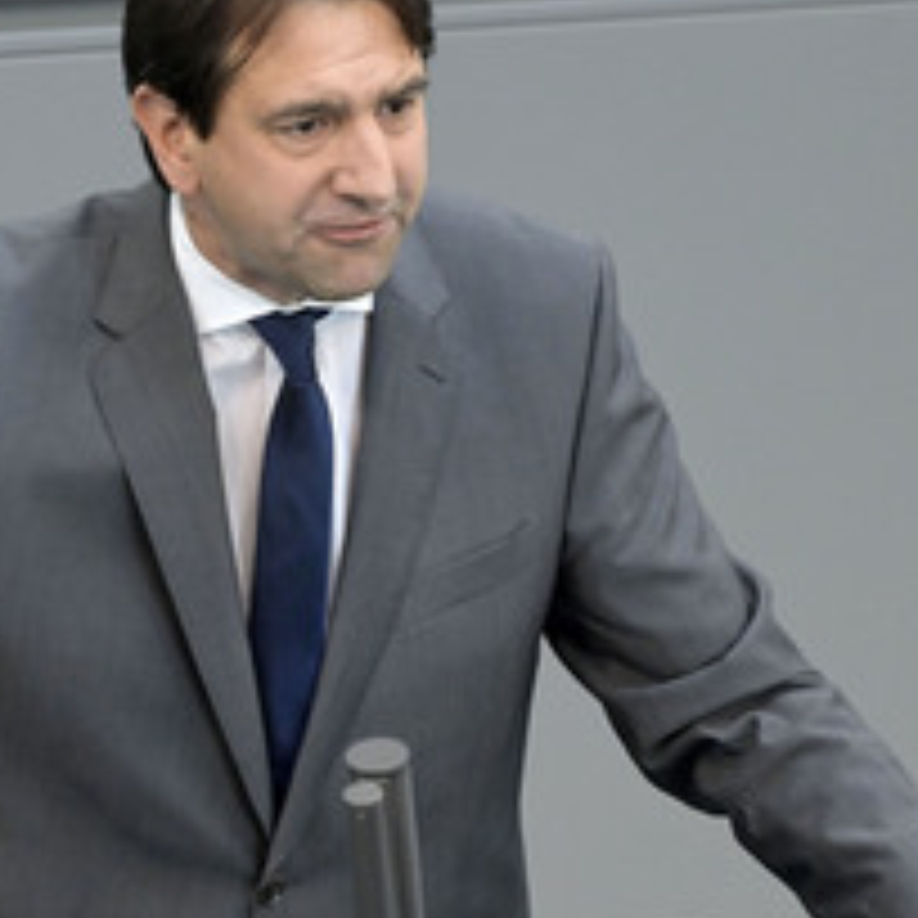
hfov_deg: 2.3
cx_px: 263
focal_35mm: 770
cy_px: 522
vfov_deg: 2.3
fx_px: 23103
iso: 8000
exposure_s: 1/400
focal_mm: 410
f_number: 5.6
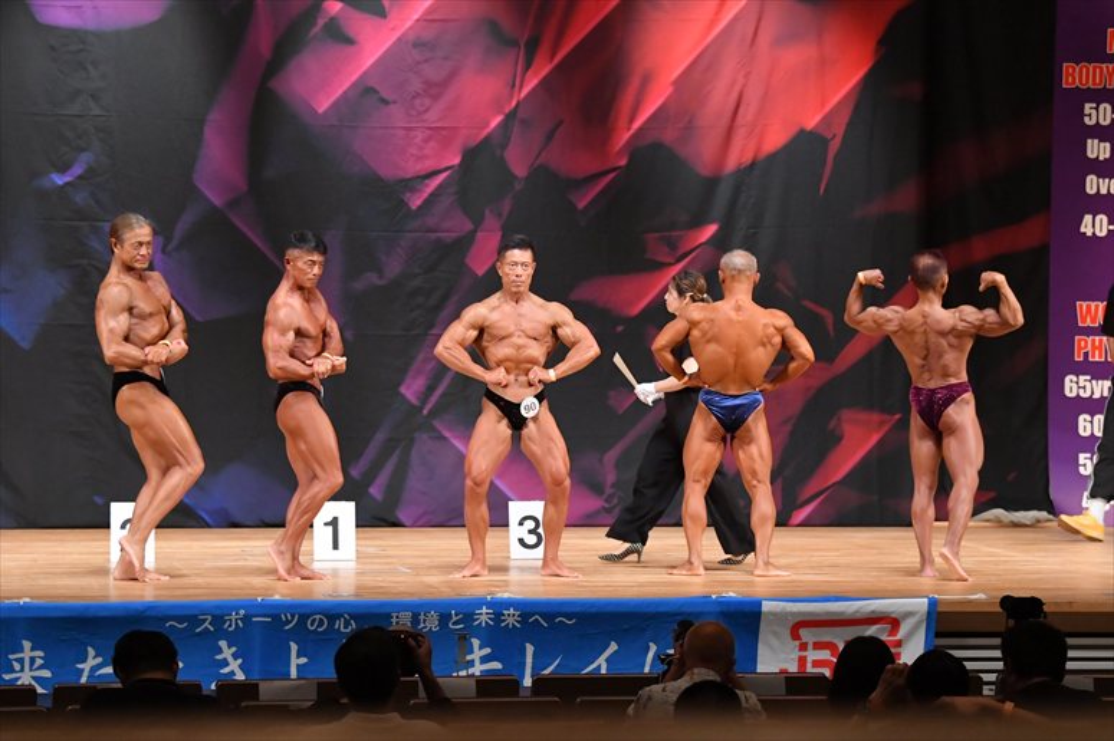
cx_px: 557
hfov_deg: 14.0
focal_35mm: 147
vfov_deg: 9.3
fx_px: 4547
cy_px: 370
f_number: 5.6
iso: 6400
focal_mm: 98
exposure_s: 1/400
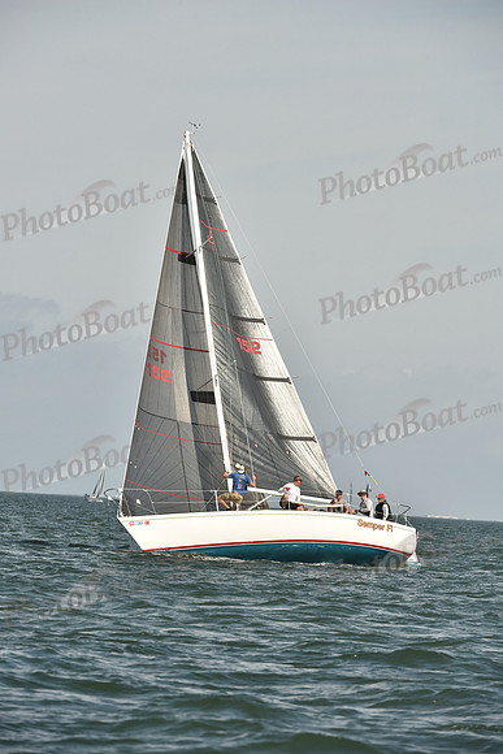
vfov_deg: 8.2
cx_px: 252
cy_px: 377
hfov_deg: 5.5
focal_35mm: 250
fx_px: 5236
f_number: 10
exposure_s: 1/1250
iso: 400
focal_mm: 250
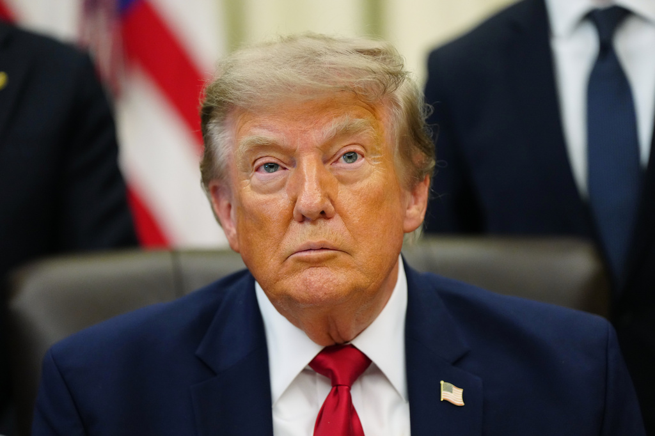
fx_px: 3528
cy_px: 218
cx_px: 328
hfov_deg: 10.6
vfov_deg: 7.1
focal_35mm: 194
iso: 4000
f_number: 2.8
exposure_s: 1/500
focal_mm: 194
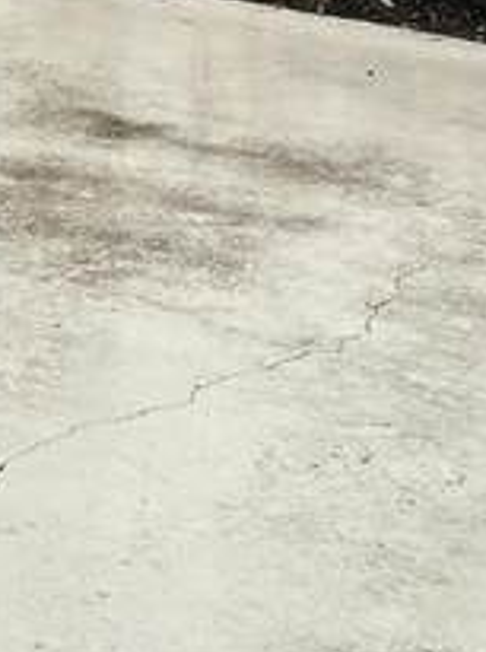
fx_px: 2291
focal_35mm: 122
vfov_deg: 12.9
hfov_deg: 12.1
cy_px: -856
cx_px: 187
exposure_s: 1/121
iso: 50
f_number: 1.6
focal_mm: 4.2
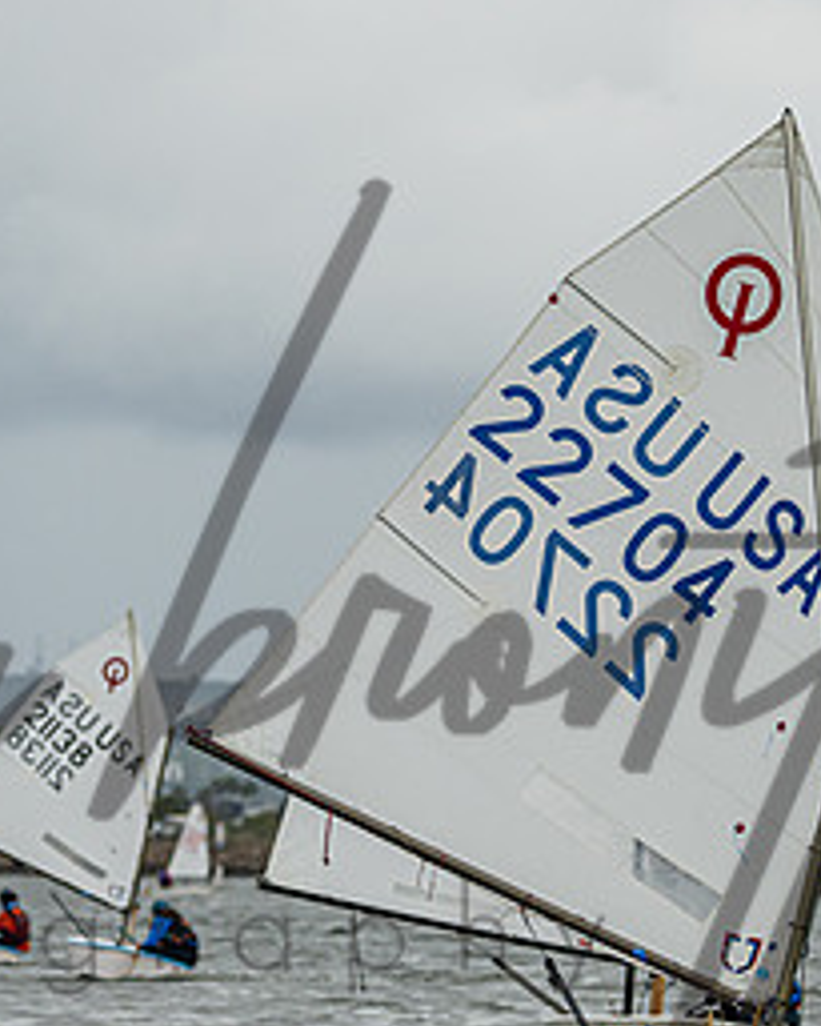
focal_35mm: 408
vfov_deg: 4.7
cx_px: 452
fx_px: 12385
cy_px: 548
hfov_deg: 3.8
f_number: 4.8
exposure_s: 1/3200
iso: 320
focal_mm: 155
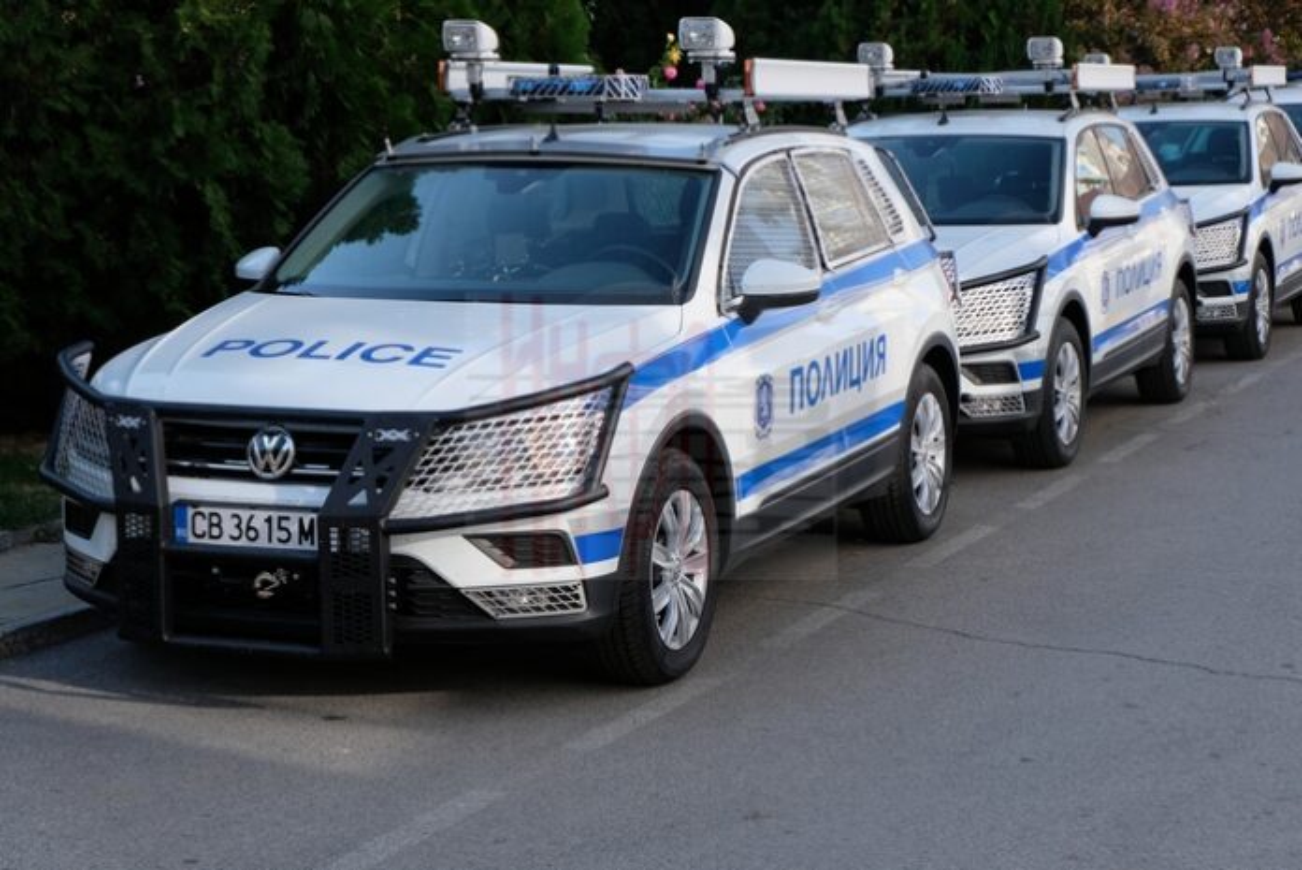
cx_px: 651
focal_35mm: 75
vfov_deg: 18.2
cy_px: 435
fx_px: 2714
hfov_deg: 27.0
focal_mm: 50
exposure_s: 1/420
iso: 400
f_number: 5.6
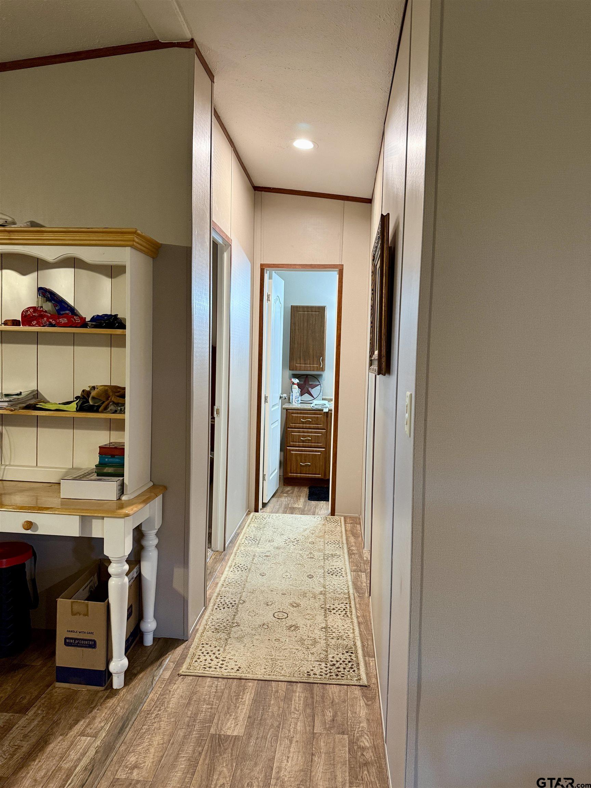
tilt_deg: -3.8
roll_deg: -1.6
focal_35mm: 24
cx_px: 296
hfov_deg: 56.8
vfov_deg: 71.6
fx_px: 546
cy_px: 394
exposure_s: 1/60
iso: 320
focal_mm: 6.76
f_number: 1.78
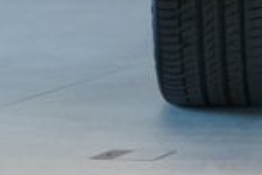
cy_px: -310
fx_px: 3395
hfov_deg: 4.3
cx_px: 621
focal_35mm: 466
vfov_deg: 2.9
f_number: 5.6
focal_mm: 70
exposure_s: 1/160
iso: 6400
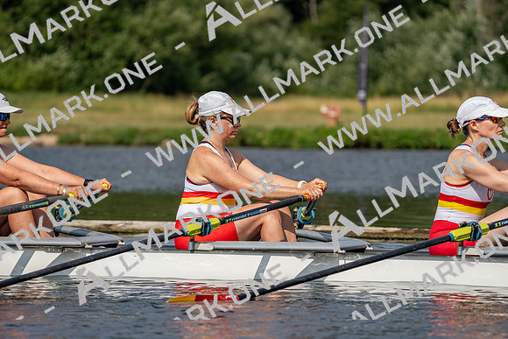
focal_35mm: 277
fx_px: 3910
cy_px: 170
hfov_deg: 7.4
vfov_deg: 5.0
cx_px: 254
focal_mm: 277
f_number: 5.6
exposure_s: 1/1600
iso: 125
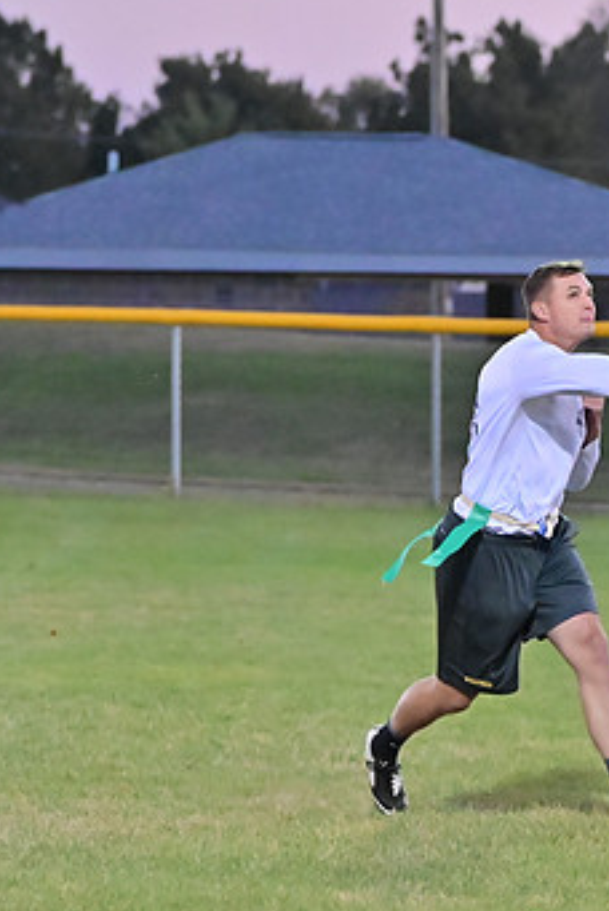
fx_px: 7748
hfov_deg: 4.5
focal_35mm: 306
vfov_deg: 6.7
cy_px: 456
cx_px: 719
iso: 6400
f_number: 4
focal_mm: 120
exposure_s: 1/400
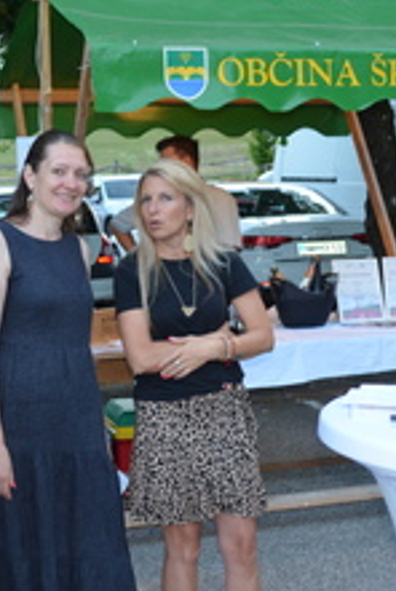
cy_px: 300
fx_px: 1201
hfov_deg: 18.7
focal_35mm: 73
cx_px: 174
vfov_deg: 27.7
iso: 560
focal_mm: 24
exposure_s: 1/60
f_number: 4
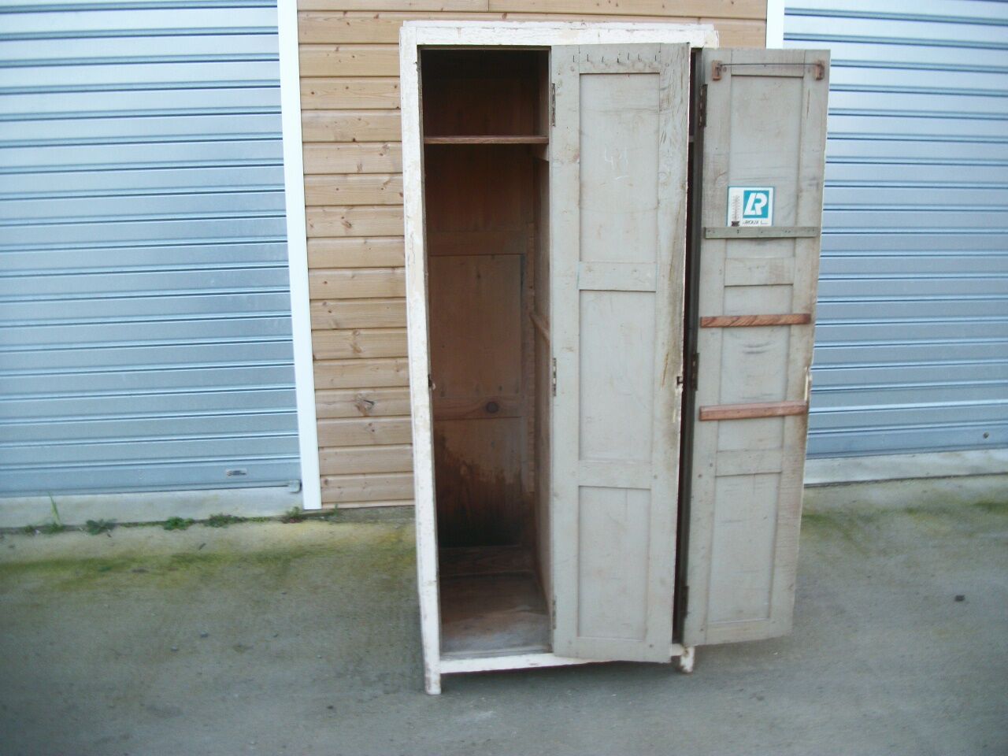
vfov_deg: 44.2
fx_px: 932
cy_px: 378
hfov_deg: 56.8
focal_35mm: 32
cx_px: 504
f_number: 2.9
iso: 80
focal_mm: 5.7
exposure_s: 1/30
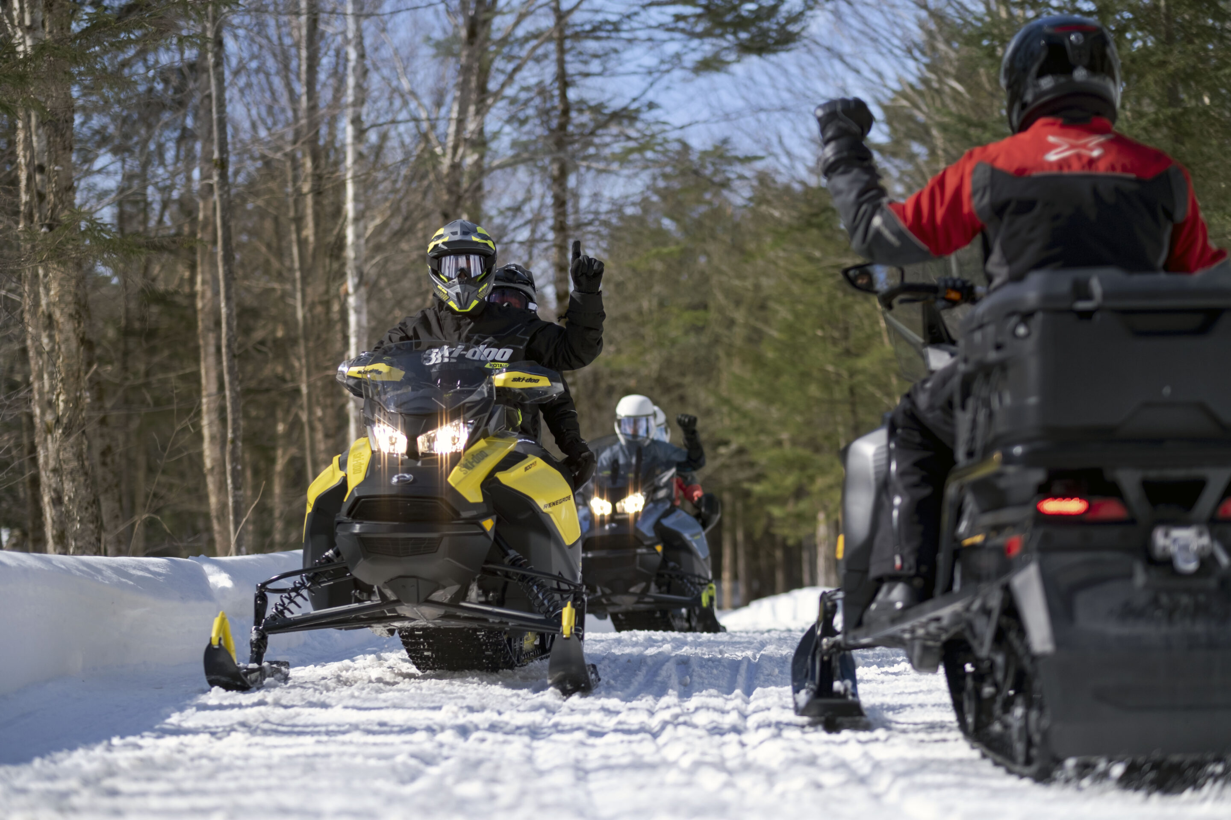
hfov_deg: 24.2
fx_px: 2872
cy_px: 410
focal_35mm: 84
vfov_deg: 16.3
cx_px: 616
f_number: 1.6
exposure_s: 1/5800
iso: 250
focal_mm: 56
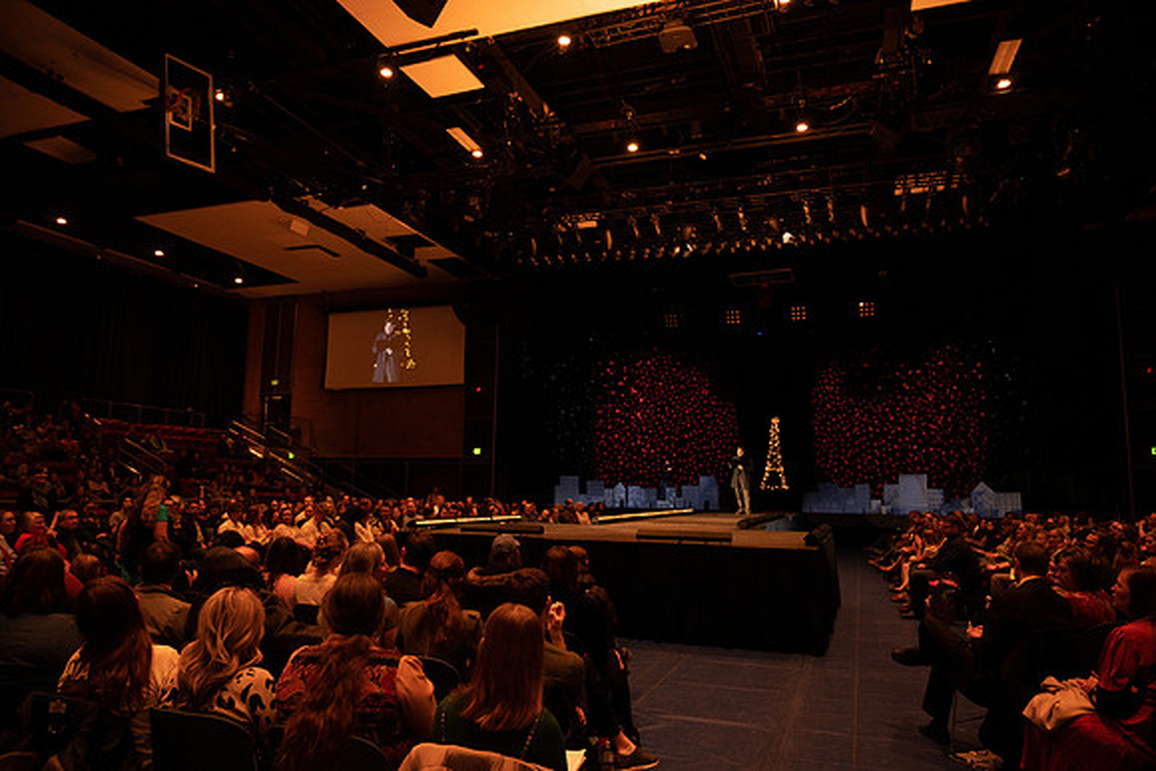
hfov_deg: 73.7
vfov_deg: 53.2
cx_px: 578
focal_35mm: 24
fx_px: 771
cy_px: 386
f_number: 4
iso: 1250
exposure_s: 1/200
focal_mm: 24
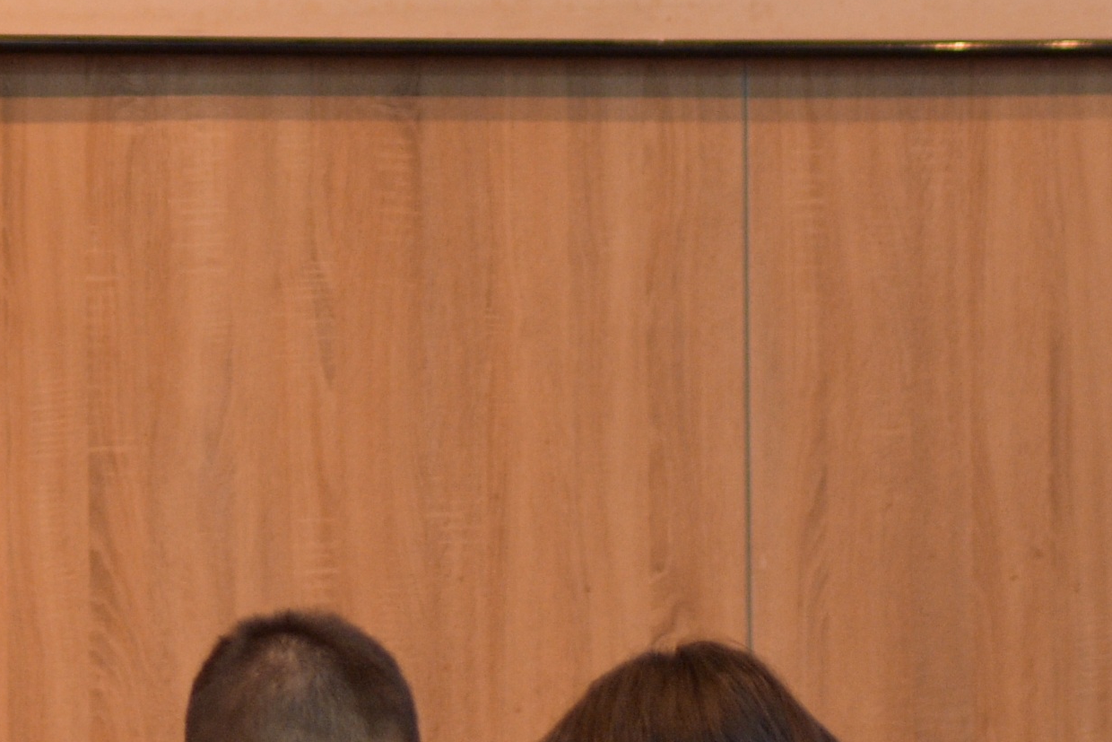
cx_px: -180
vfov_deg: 6.8
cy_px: -77
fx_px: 6178
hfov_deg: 10.1
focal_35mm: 200
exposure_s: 1/200
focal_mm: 50
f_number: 1.8
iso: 1000
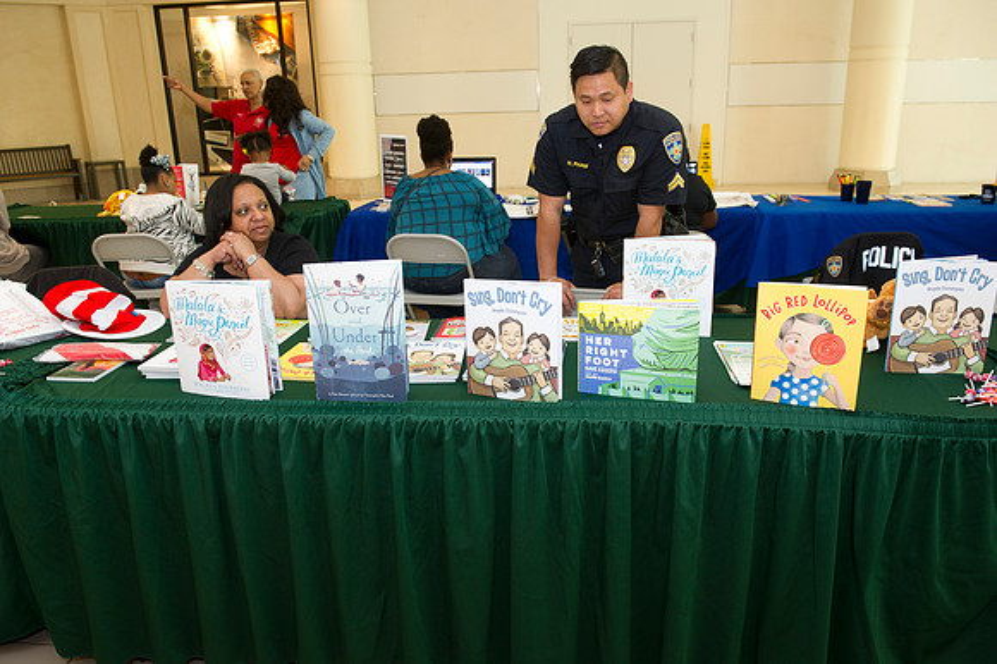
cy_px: 332
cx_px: 498
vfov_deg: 47.9
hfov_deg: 67.4
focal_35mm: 27
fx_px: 747
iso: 1250
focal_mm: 27
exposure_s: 1/50
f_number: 5.6
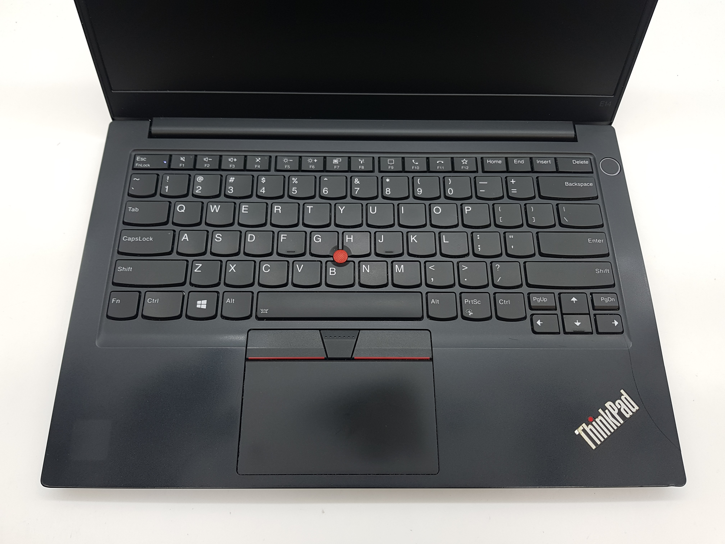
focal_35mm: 26
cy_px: 272
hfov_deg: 67.3
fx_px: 545
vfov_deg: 53.1
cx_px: 362
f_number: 1.7
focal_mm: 4.2
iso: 40
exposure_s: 1/100
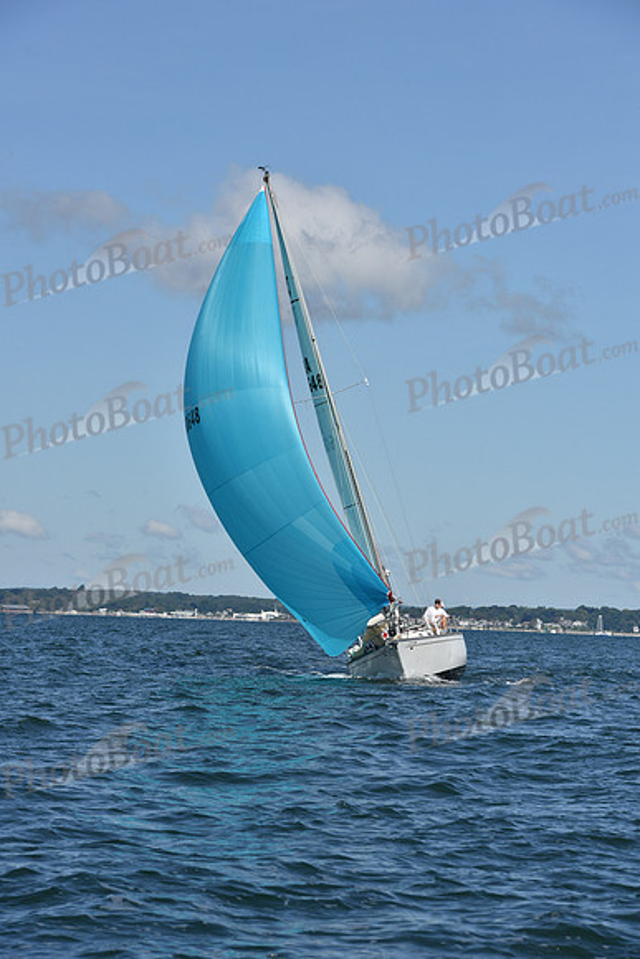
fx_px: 3251
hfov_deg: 11.2
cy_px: 480
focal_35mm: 122
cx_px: 320
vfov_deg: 16.8
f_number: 9
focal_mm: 122
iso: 250
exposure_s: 1/1250
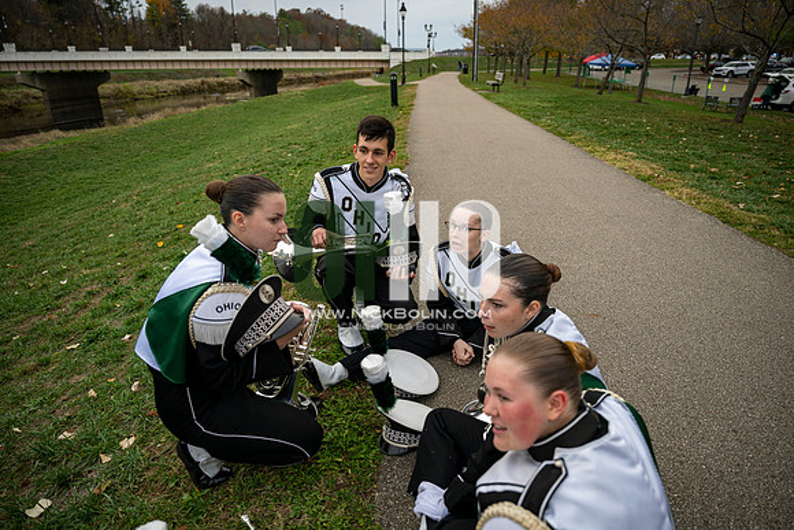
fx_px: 529
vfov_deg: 53.2
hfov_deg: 73.7
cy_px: 265
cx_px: 397
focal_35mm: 24
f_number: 2.8
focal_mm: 24
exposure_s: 1/500
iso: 200
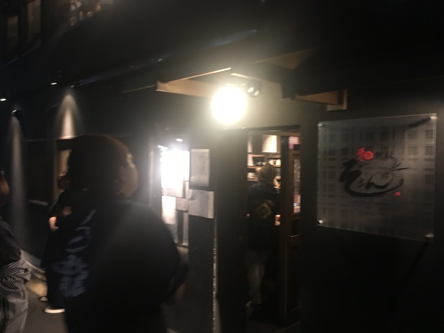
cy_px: 166
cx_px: 222
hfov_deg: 61.7
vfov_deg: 48.2
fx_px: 372
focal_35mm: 29
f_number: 2.2
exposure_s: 1/10
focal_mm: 4.15
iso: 100
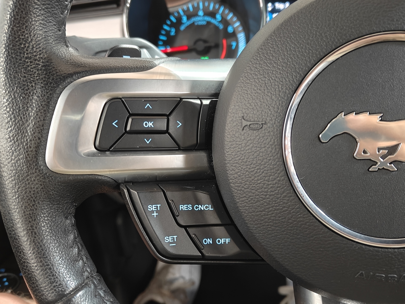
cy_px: 152
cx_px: 202
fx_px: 363
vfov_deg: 45.4
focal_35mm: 31
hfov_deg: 58.4
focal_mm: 5.59
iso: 500
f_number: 1.8
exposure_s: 1/20
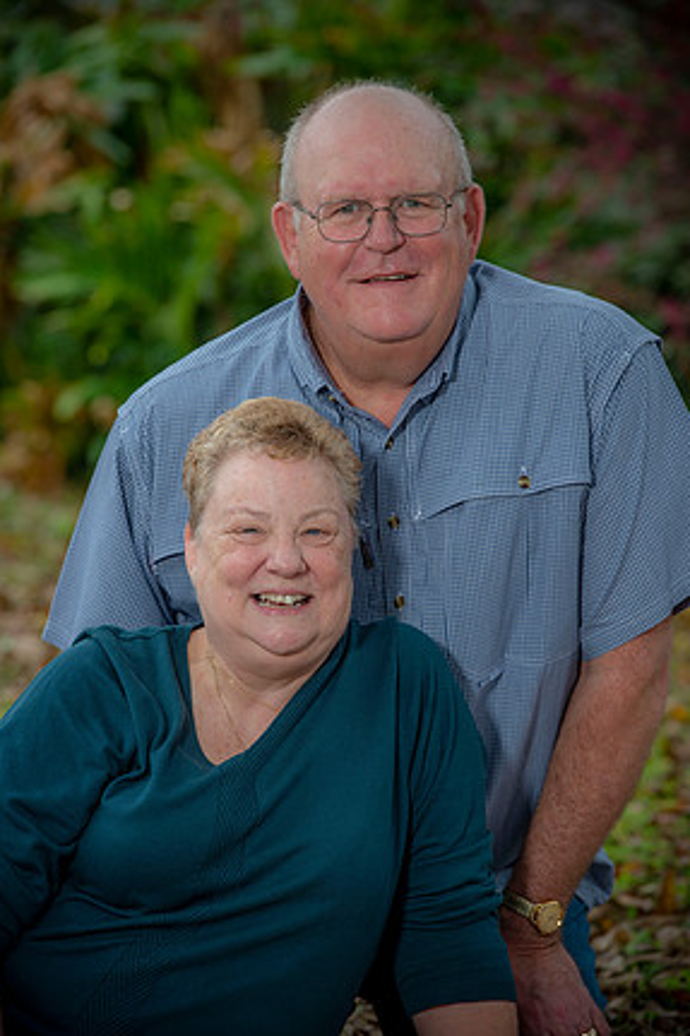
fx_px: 5553
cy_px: 522
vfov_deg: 10.7
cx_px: 338
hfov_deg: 7.1
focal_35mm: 193
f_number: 5.6
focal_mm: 185
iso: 160
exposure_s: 1/200
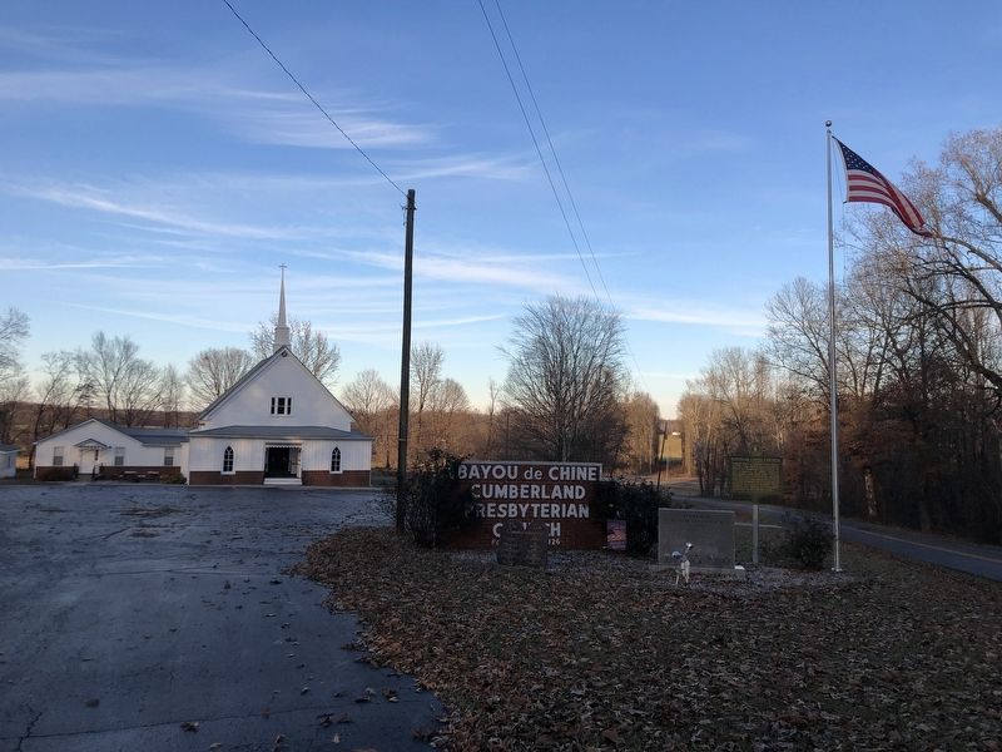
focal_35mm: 28
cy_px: 376
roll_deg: -0.7
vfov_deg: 49.7
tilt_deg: +4.7
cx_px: 501
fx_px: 810
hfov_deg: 63.4
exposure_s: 1/952
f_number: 1.8
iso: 20
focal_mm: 4
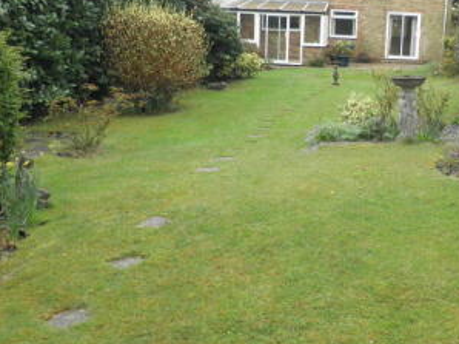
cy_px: 141
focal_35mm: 47
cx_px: 324
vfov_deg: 30.8
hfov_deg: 39.7
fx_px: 623
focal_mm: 4.3
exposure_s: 1/160
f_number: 3.3
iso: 64
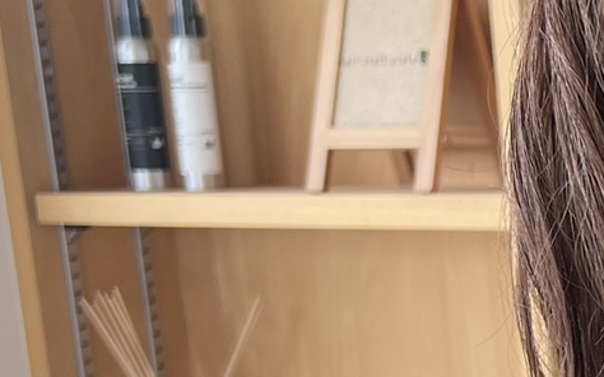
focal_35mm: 119
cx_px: 1003
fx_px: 1958
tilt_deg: -14.3
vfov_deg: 10.6
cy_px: 563
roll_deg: +1.2
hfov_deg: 15.6
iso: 40
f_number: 1.5
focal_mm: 5.7
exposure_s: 1/133
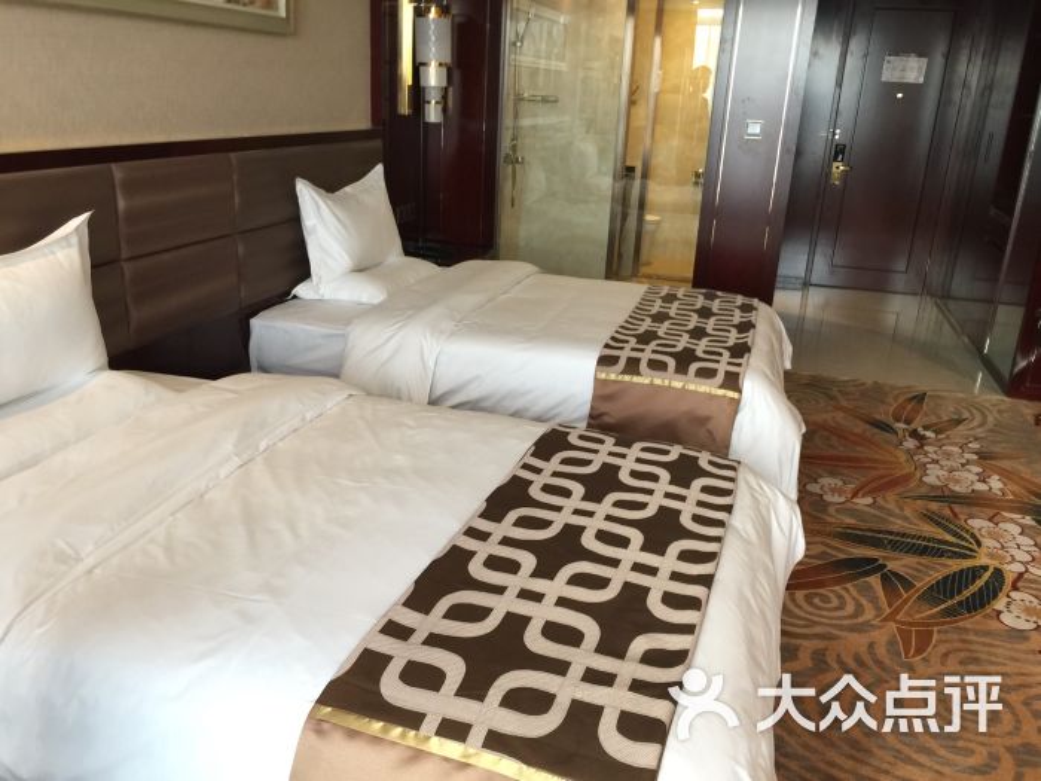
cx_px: 520
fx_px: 872
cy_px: 390
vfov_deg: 48.2
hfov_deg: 61.7
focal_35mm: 29
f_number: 2.2
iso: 64
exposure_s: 1/17
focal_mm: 4.15
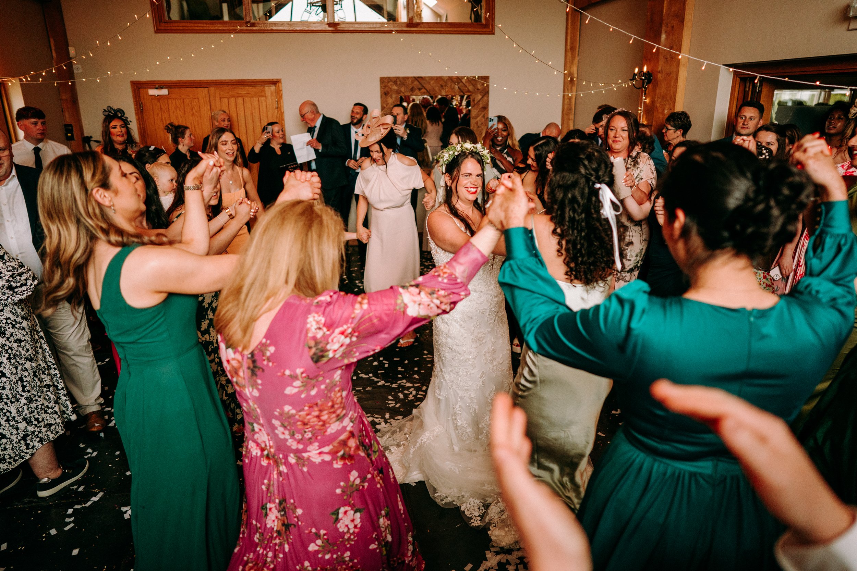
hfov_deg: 71.5
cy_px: 286
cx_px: 428
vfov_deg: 51.3
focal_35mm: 25
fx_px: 595
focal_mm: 25
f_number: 2.2
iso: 1250
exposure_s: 1/250
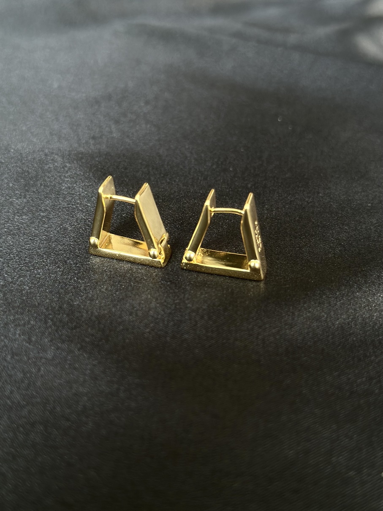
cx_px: 192
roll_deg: -2.0
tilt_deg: -35.3
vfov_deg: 39.7
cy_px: 256
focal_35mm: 48
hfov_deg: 30.3
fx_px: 708
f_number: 1.78
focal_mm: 6.86
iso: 80
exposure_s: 1/121
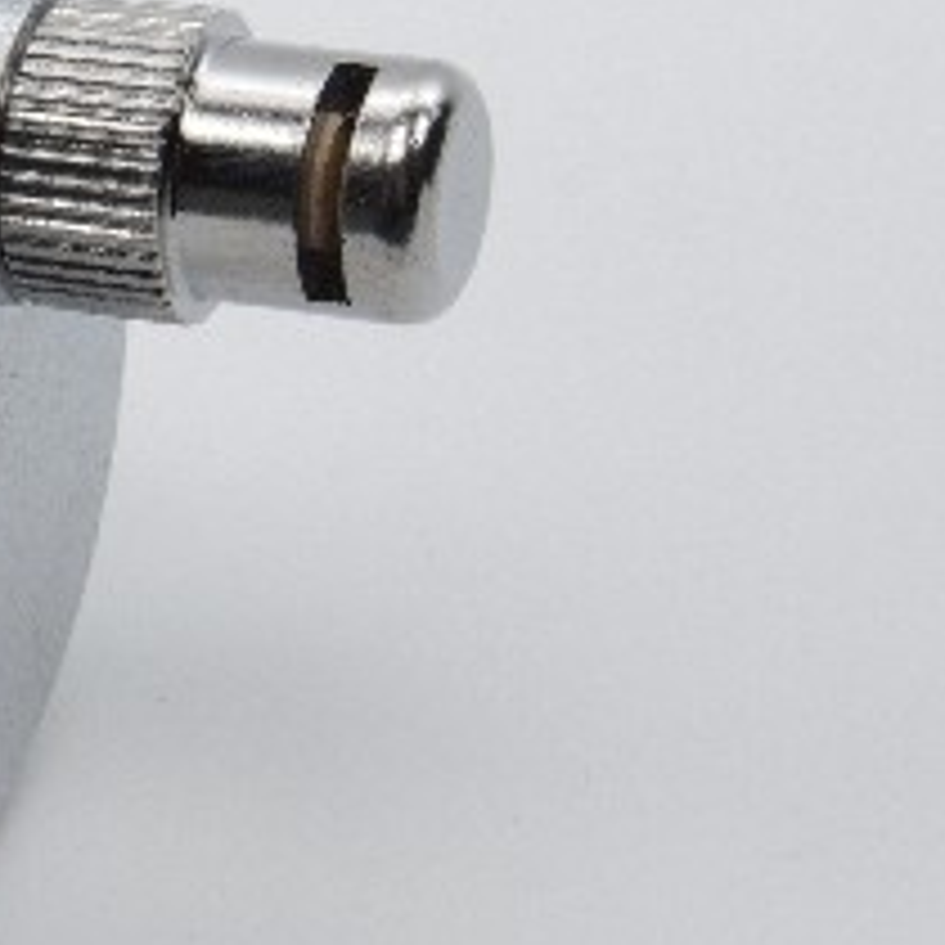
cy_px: 342
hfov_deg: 10.8
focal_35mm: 156
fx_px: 4818
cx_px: -423
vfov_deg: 11.2
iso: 100
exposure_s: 1/100
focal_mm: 12.5
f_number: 8
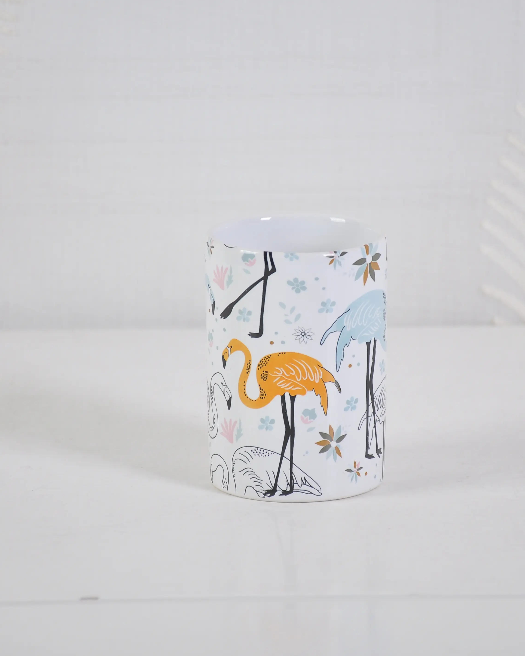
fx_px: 5361
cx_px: 305
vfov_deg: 7.0
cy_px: 328
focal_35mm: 276
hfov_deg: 5.6
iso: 200
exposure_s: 1/125
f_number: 5.6
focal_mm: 130
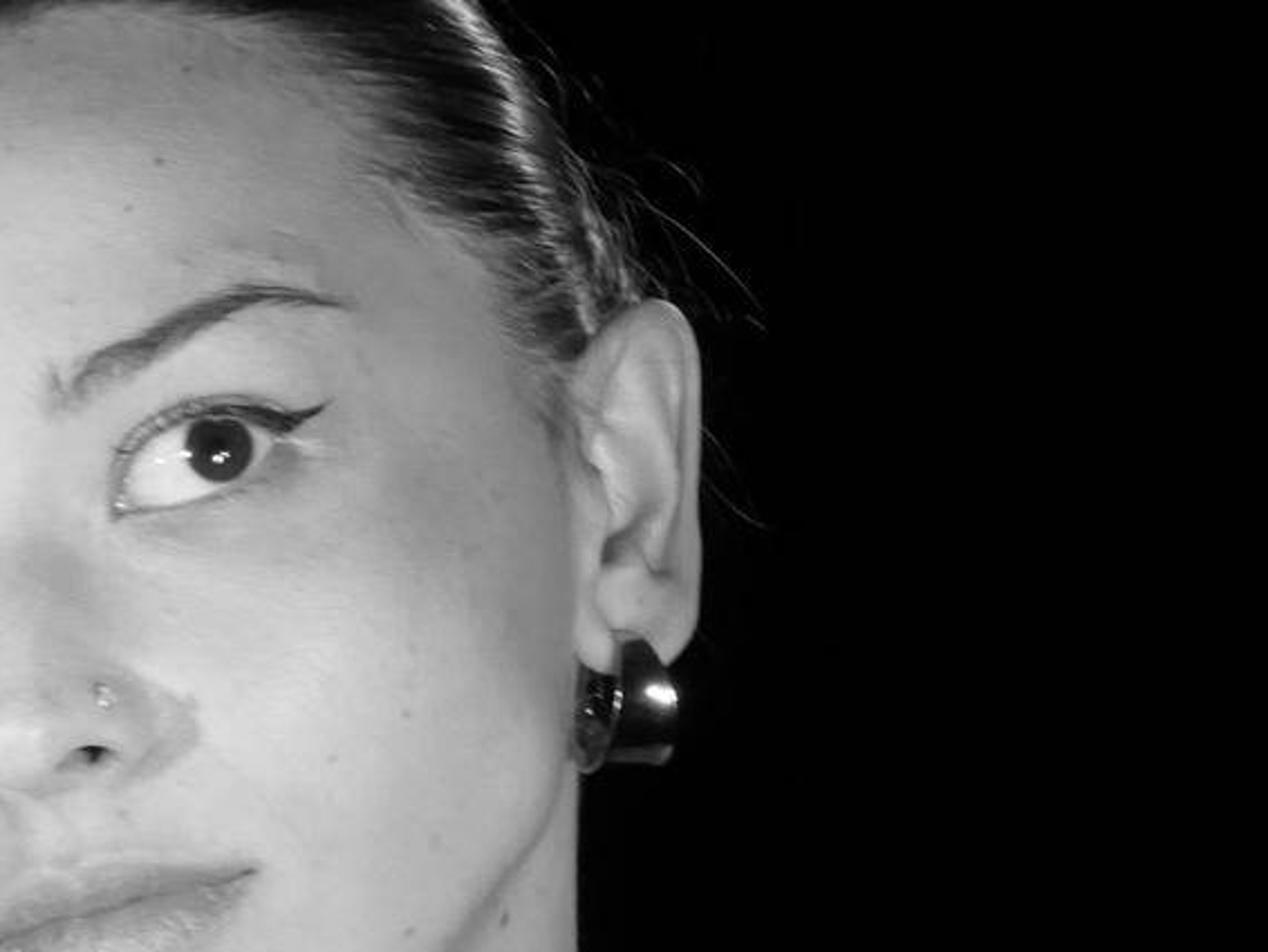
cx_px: 69
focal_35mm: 181
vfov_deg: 8.2
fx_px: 6633
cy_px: 970
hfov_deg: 10.8
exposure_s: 1/10
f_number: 10
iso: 1000
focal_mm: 25
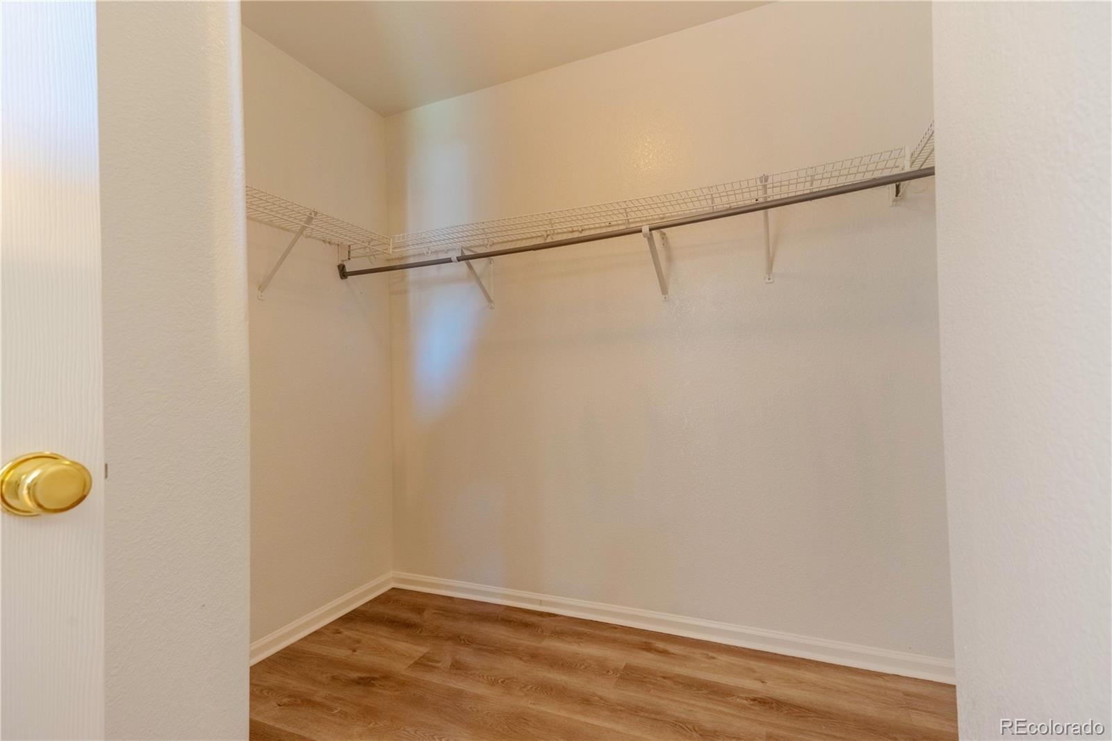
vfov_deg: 73.7
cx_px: 556
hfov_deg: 96.7
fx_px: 494
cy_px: 370
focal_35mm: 16
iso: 1600
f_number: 8
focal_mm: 16
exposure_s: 1/250
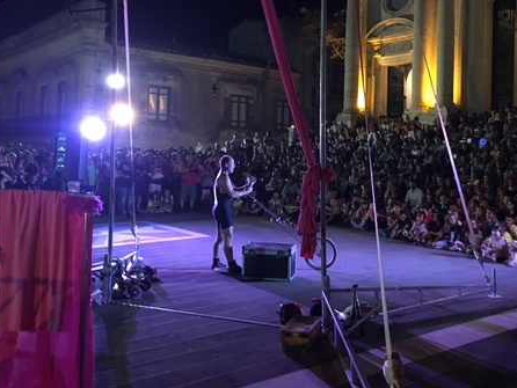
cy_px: 149
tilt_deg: +2.6
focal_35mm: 39
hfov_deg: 47.7
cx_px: 298
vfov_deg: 36.7
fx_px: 583
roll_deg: -3.2
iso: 400
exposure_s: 1/17
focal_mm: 4.15
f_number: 2.2
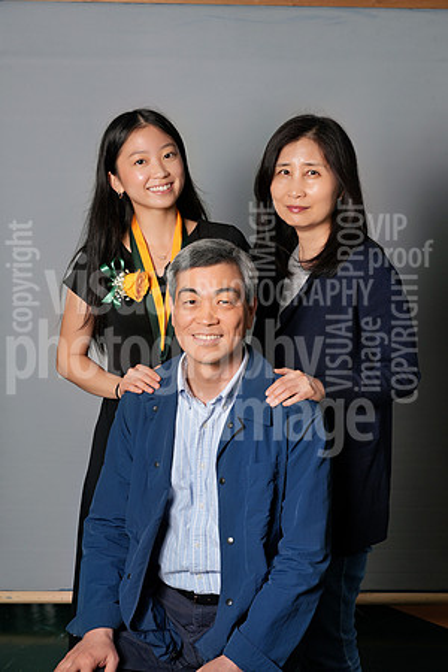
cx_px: 224
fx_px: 1372
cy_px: 336
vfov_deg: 27.5
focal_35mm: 74
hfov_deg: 18.5
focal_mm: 49
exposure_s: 1/125
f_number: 8
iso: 100
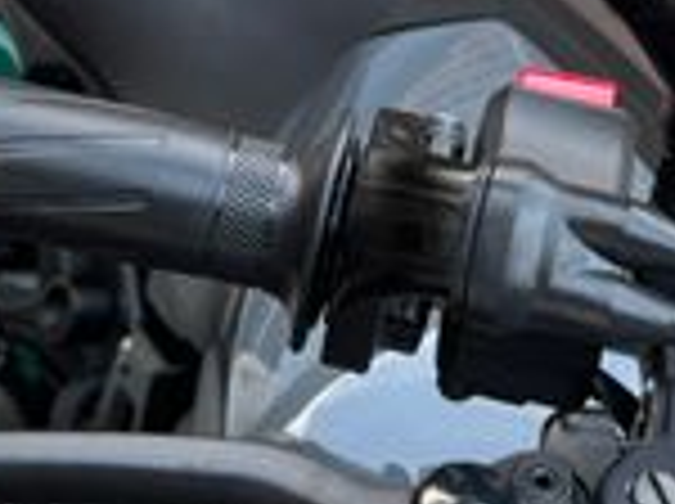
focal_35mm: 111
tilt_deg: -28.6
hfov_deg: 17.7
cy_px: -108
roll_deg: +1.4
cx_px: 369
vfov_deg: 13.0
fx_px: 2161
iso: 100
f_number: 1.6
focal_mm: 5.96
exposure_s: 1/121
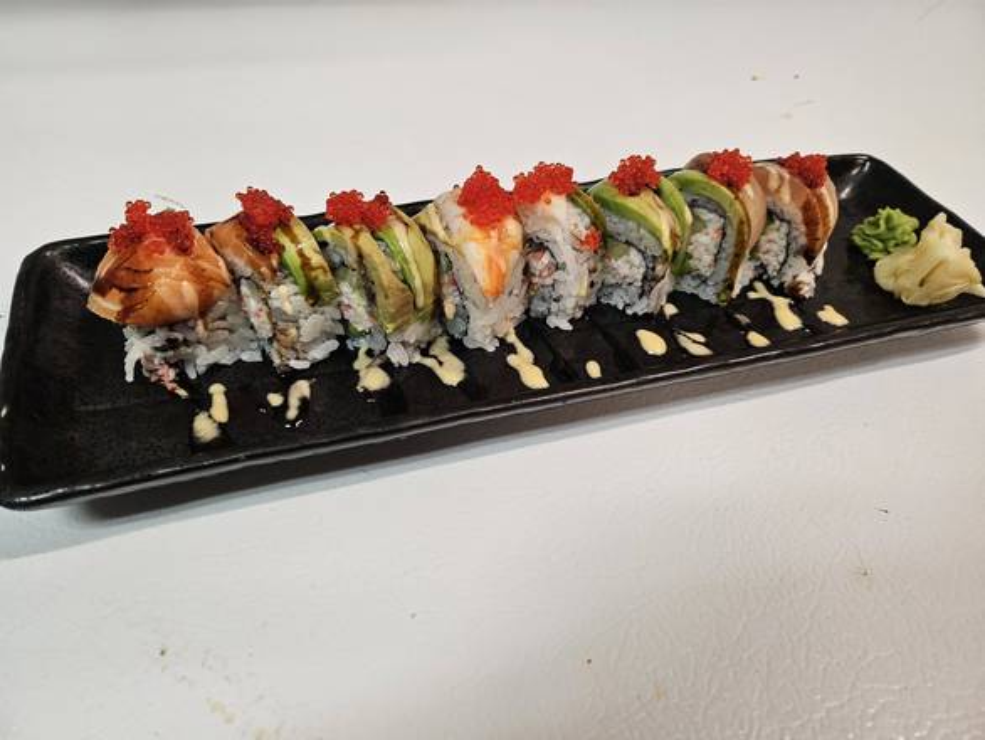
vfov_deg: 56.9
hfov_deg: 71.6
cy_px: 370
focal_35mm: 24
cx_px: 492
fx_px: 683
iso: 400
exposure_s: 1/120
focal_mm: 5
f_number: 1.8
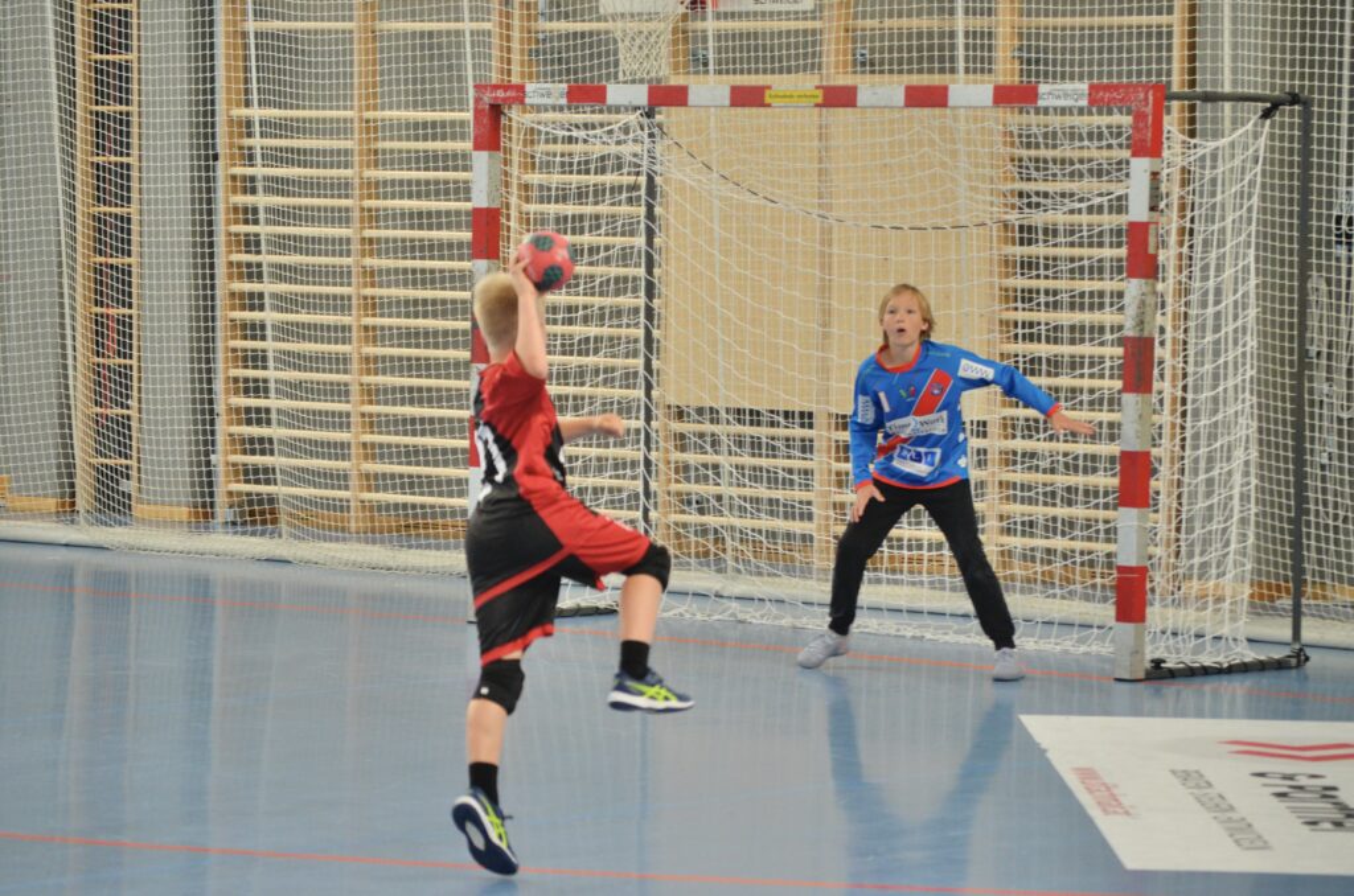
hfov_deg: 14.9
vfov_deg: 9.9
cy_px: 448
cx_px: 677
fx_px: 5179
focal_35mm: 138
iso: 1600
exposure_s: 1/400
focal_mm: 92
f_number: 4.5
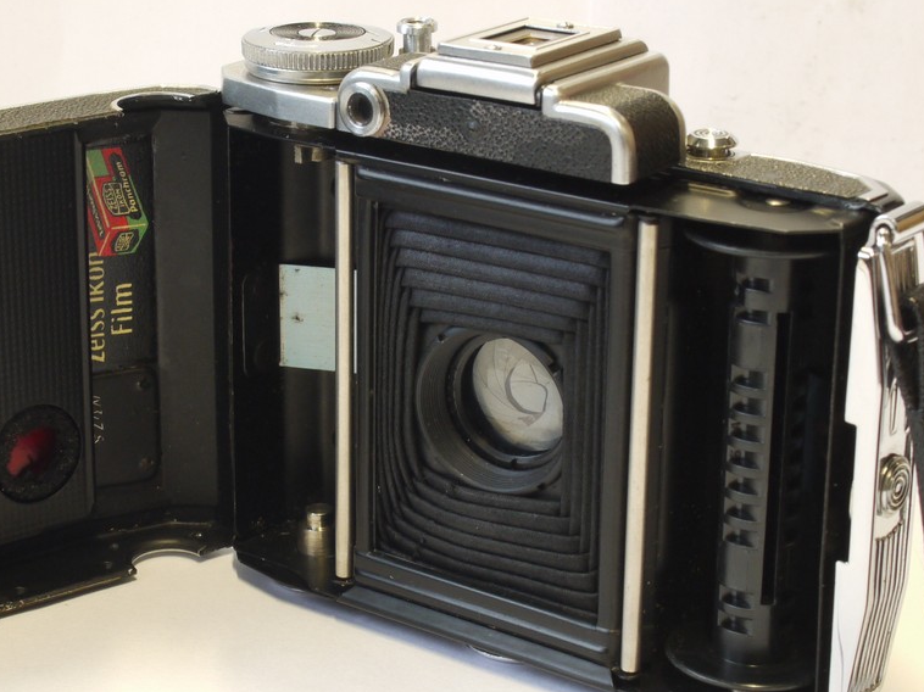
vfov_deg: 15.6
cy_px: 378
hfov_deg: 20.5
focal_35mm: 95
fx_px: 2535
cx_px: 268
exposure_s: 1/8
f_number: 9
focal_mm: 30
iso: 400
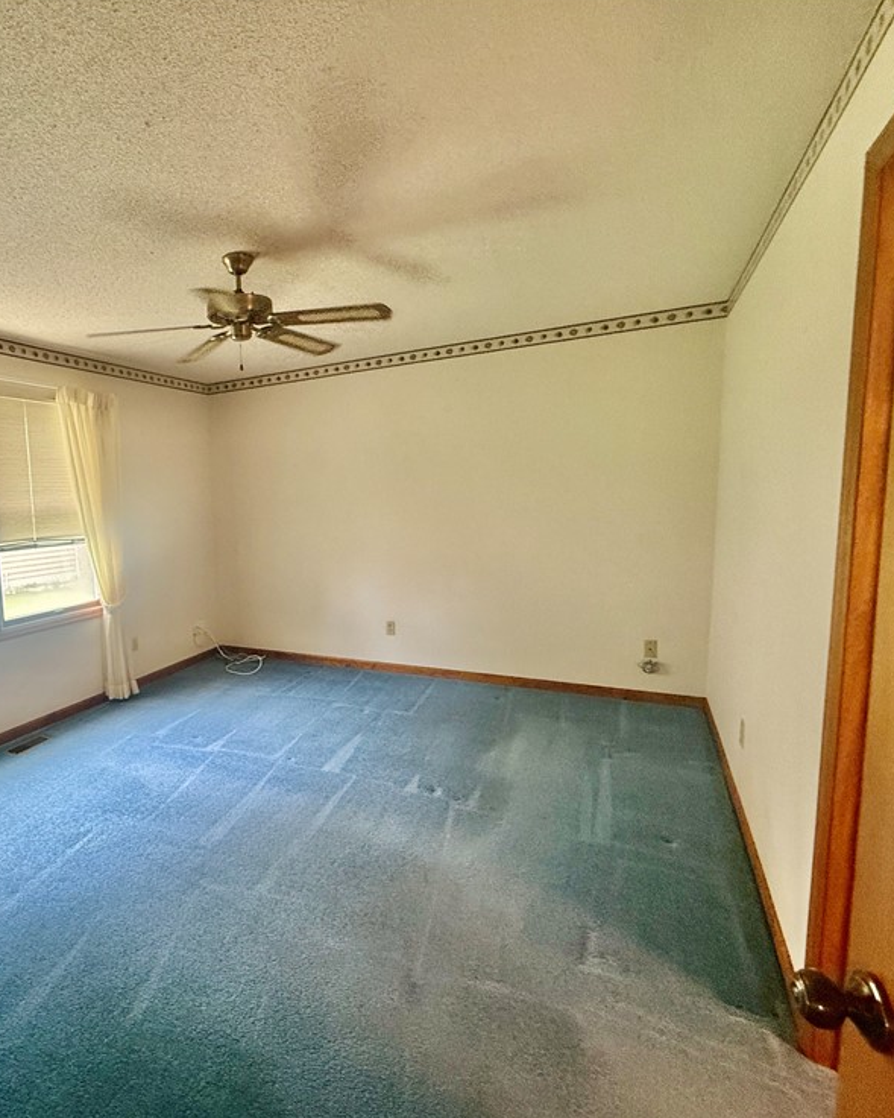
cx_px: 247
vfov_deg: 83.3
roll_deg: +1.7
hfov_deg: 67.3
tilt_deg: -5.1
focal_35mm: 19
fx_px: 628
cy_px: 576
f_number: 2.2
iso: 320
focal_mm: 2.22
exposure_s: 1/99
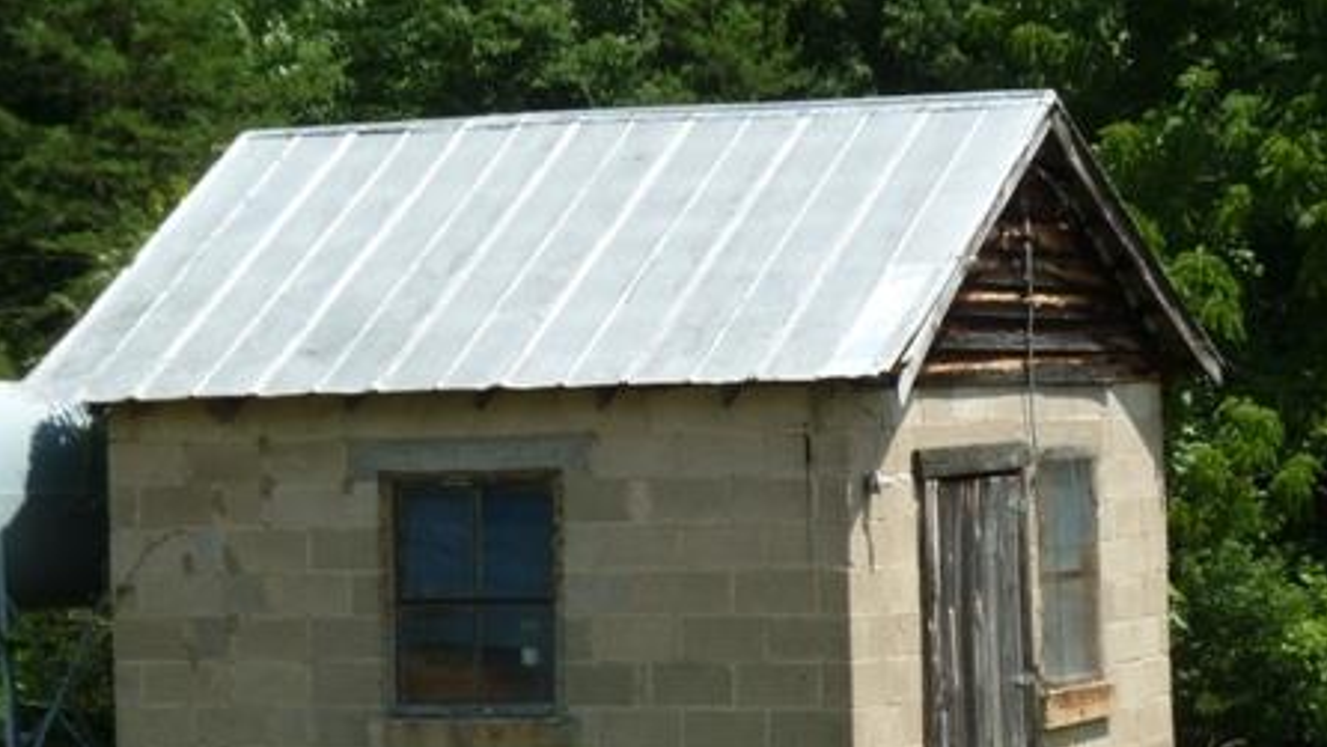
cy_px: 494
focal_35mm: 161
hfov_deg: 13.4
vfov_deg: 7.5
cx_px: 664
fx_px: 5666
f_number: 4.5
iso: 125
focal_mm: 24.1
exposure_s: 1/500
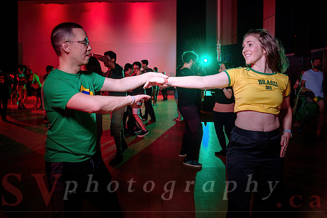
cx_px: 160
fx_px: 286
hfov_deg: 59.5
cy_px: 91
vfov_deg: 41.6
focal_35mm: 32
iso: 1000
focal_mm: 27
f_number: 3.2
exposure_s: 1/60
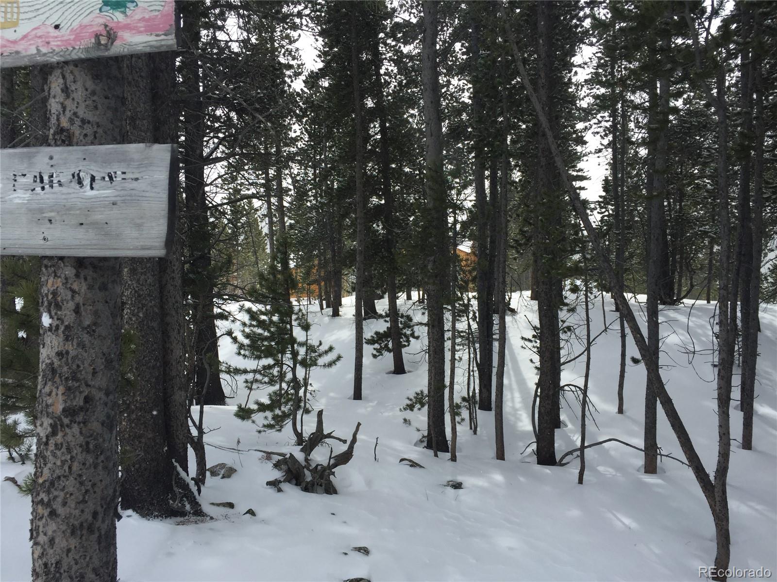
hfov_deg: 61.7
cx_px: 388
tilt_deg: -3.4
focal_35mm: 29
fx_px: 651
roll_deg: +1.8
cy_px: 291
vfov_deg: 48.2
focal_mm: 4.15
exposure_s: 1/920
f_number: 2.2
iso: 32
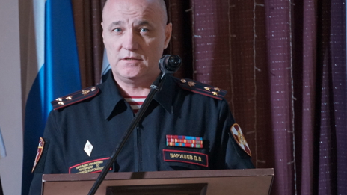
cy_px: 121
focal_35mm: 344
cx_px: 154
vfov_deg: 3.5
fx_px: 3164
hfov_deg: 6.3
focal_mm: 135
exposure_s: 1/100
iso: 3200
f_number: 5.6
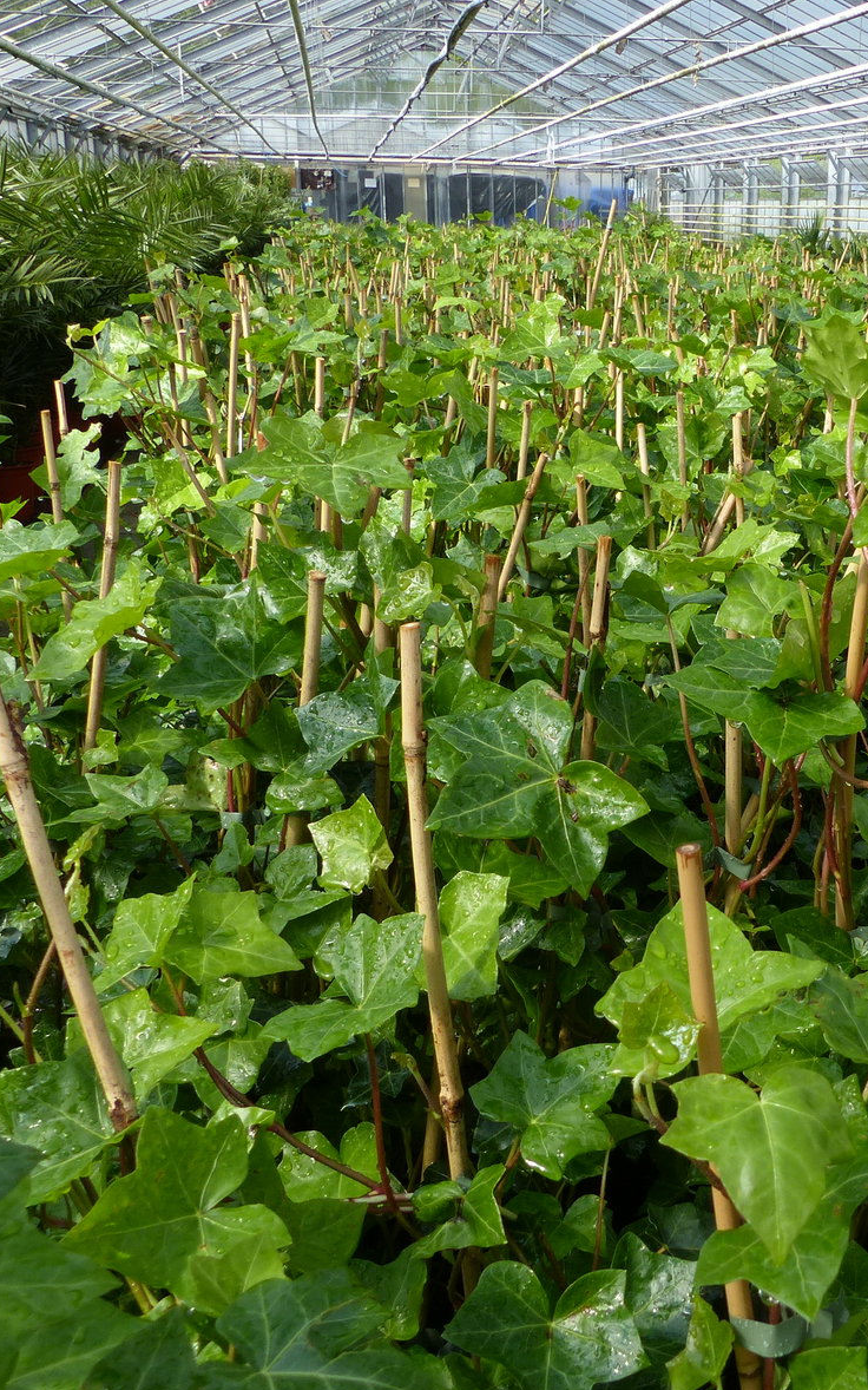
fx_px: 1363
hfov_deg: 34.5
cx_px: 669
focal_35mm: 36
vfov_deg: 54.0
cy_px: 706
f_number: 4
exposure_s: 1/320
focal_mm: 4.5
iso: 100
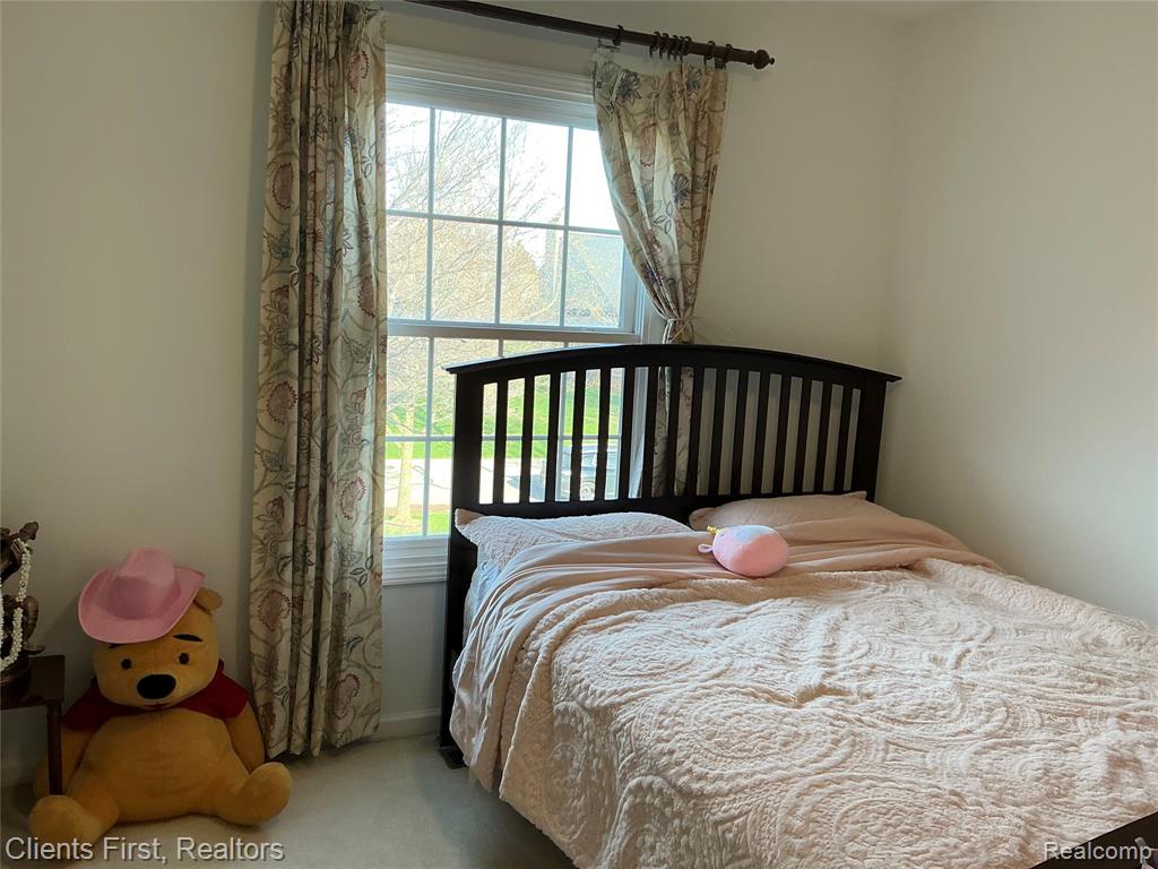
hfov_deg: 63.4
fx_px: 937
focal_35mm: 28
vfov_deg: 49.7
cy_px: 434
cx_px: 579
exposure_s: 1/100
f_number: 1.8
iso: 64
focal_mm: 3
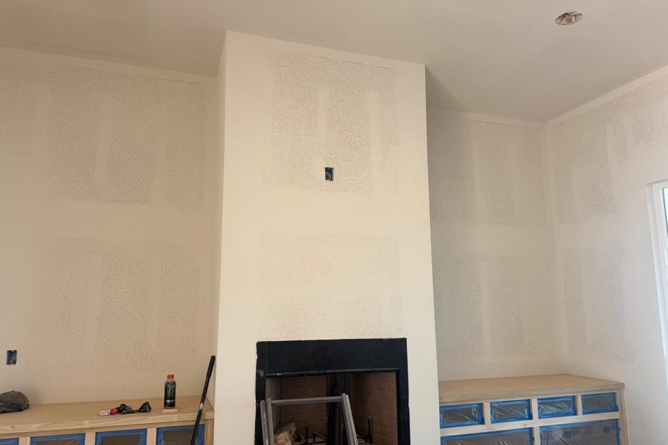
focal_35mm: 26
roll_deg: +1.0
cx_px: 323
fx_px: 482
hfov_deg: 69.4
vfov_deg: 49.5
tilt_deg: +9.3
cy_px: 228
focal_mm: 6.76
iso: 100
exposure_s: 1/121
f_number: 1.78
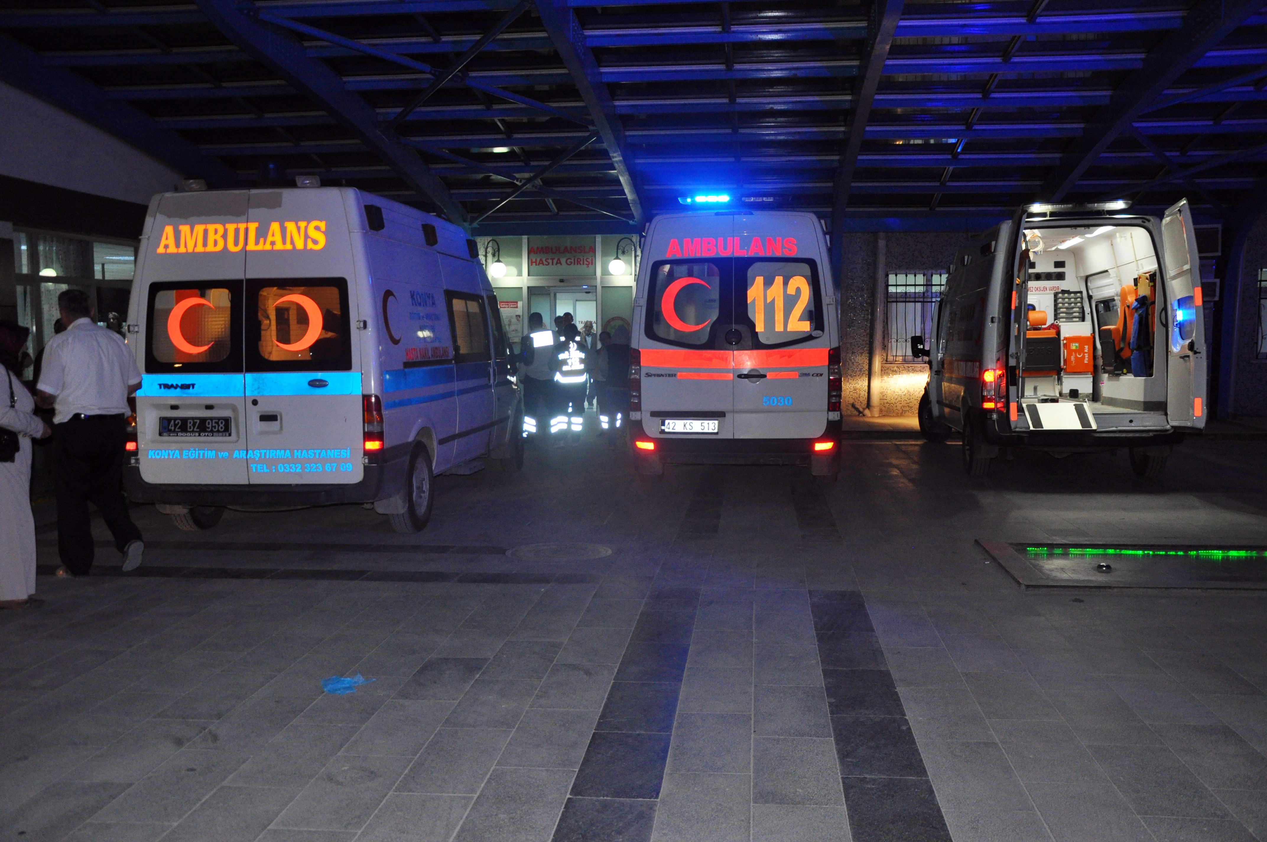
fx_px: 1160
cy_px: 421
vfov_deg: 39.9
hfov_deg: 57.3
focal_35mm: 33
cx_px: 634
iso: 800
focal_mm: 22
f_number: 3.8
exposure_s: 1/60
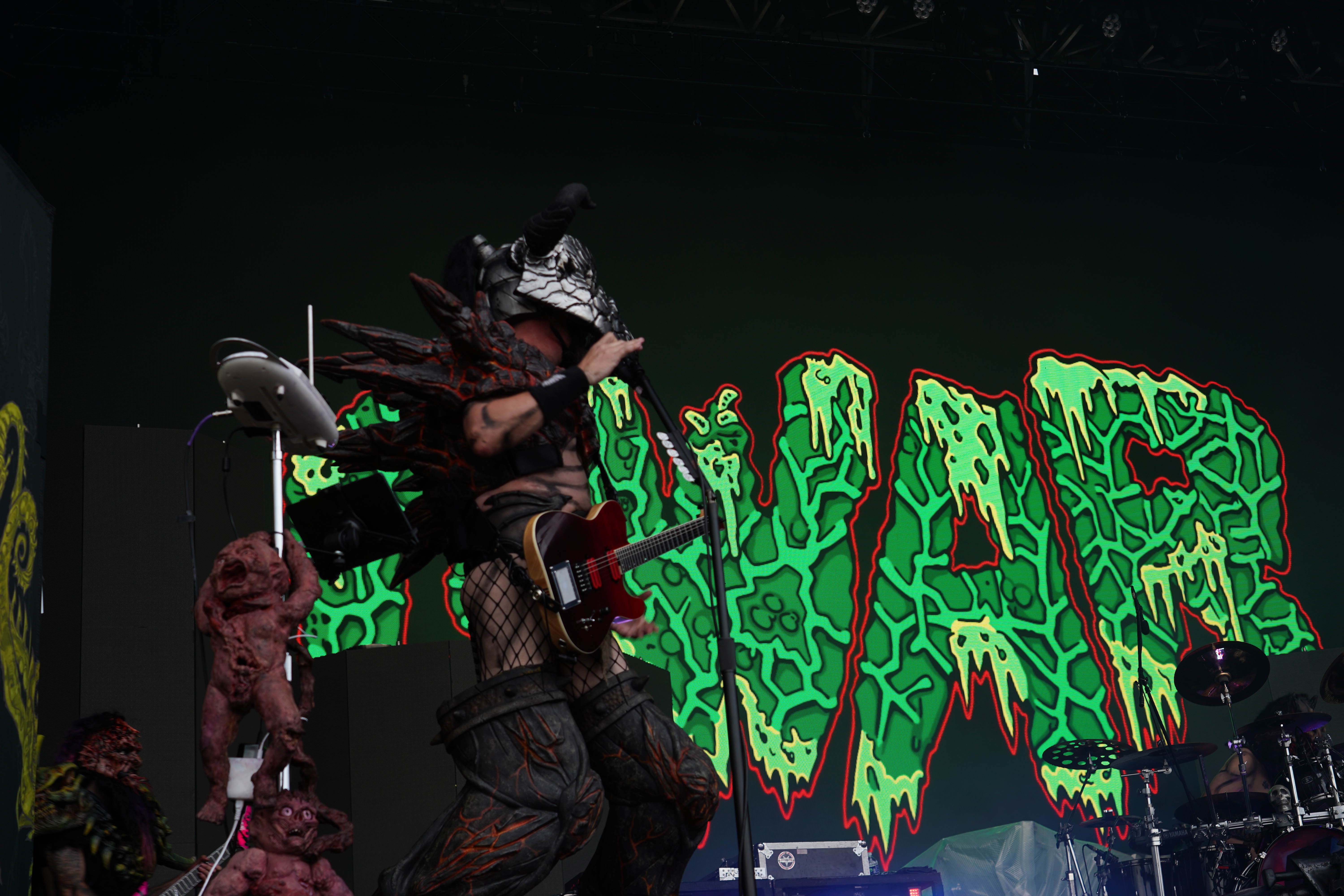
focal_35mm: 53
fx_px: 1979
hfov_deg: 37.5
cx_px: 672
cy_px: 448
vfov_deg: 25.5
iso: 100
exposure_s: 1/100
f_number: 5
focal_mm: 53
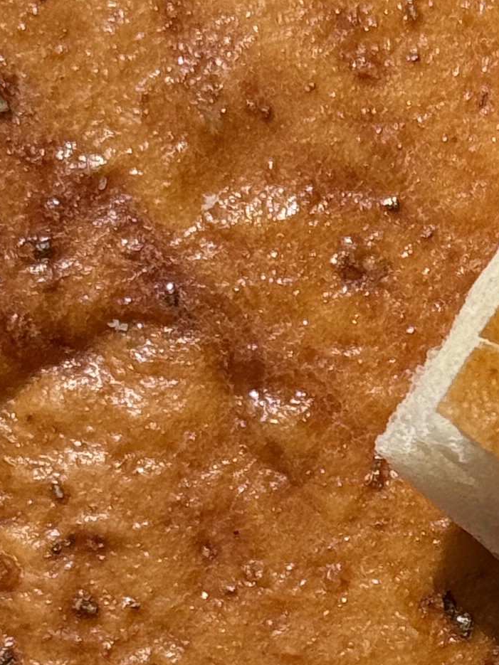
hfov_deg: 7.1
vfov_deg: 9.3
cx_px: 616
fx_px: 3980
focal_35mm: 207
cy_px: 954
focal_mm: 6.76
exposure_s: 1/8772
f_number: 1.78
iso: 80
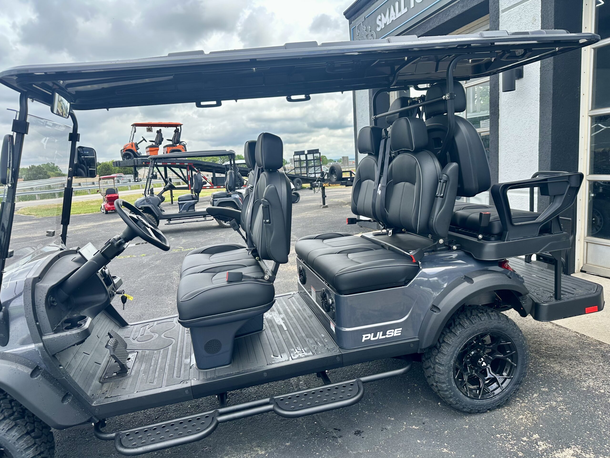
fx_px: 423
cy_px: 229
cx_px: 305
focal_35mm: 24
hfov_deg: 71.6
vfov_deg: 56.8
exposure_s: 1/1393
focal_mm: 6.86
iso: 80
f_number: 1.78
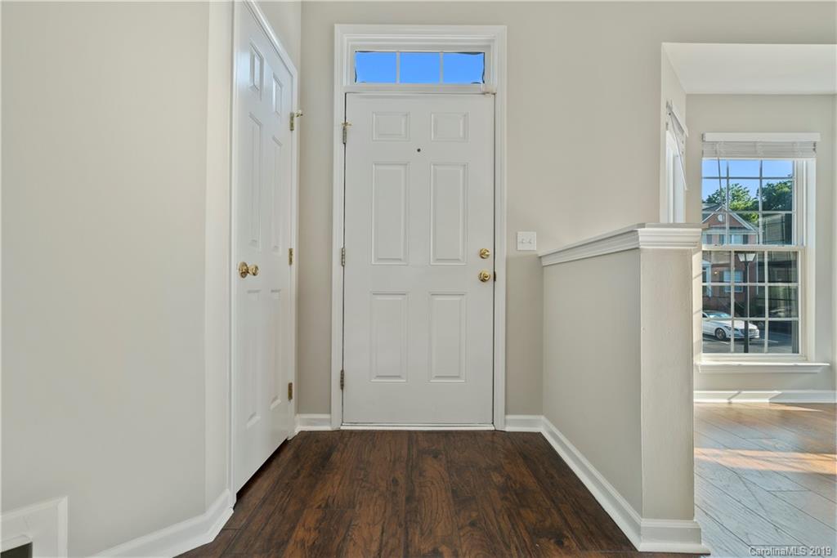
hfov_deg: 96.7
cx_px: 418
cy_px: 279
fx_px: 372
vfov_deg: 73.8
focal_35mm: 16
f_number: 7.1
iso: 250
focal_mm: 16
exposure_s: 1/10
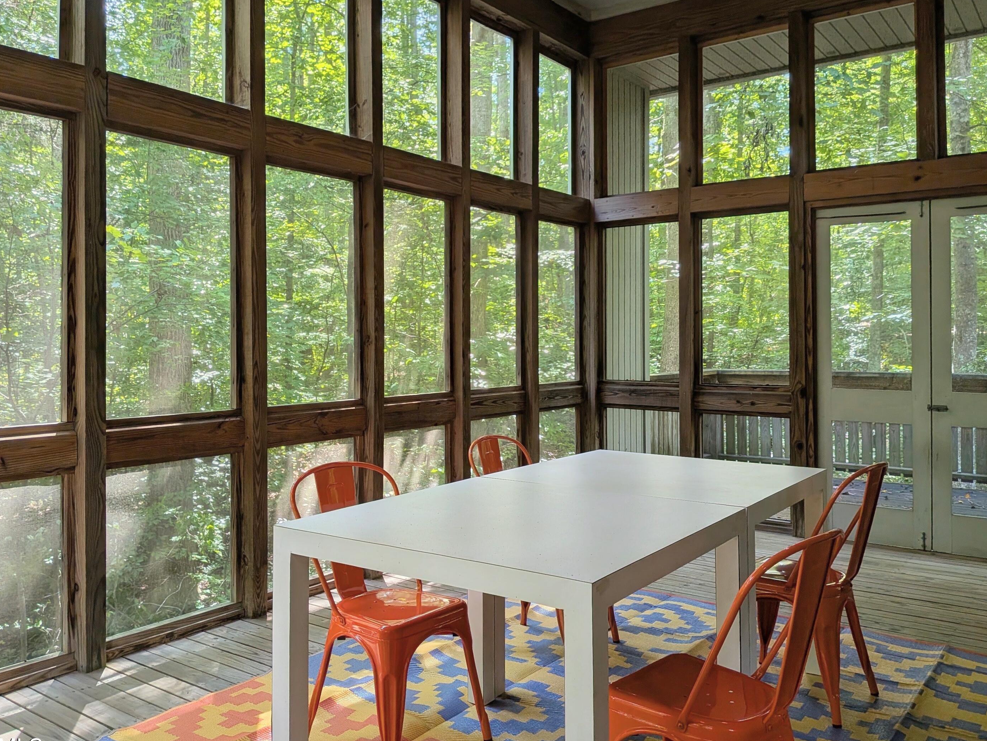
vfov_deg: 53.1
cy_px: 382
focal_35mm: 26
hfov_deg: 67.3
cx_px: 514
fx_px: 741
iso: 26
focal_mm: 4.53
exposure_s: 1/394
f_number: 1.7
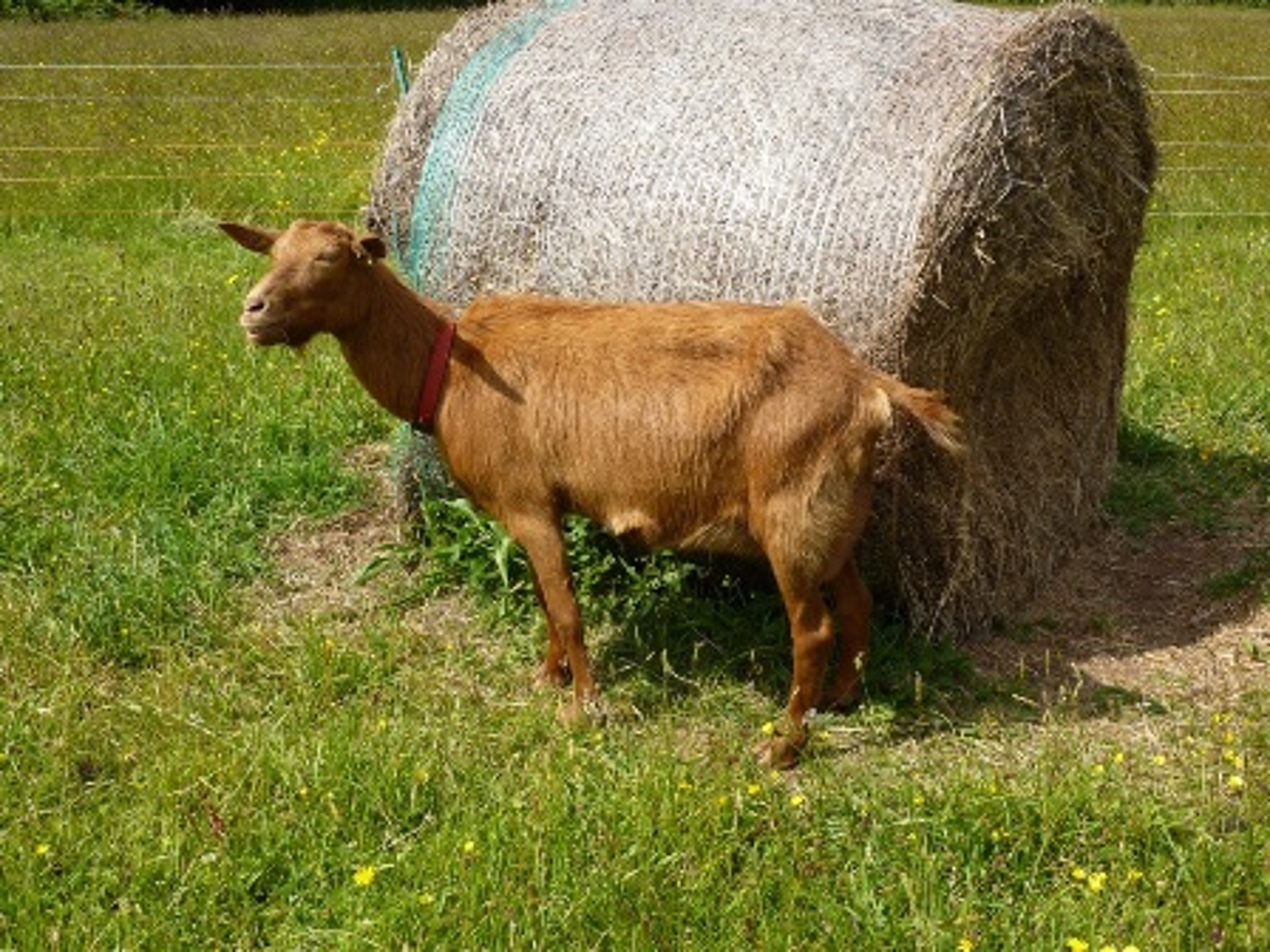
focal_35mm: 48
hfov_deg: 39.7
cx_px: 635
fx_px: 1761
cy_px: 476
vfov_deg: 30.3
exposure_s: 1/400
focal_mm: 7.9
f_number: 4.5
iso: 80
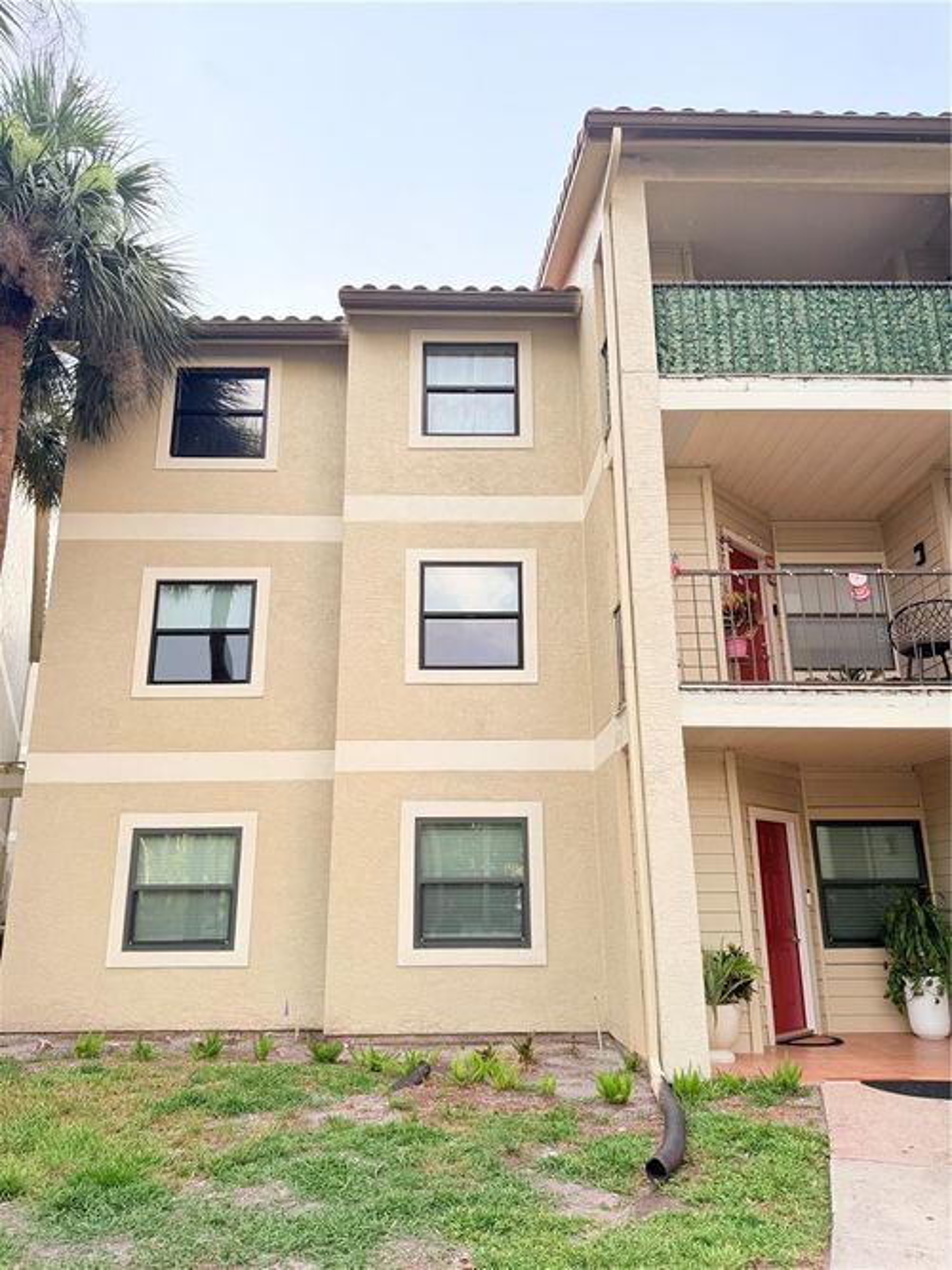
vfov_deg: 71.6
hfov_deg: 56.8
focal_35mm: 24
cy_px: 635
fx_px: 880
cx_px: 476
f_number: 1.78
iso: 80
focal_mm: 6.76
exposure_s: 1/299
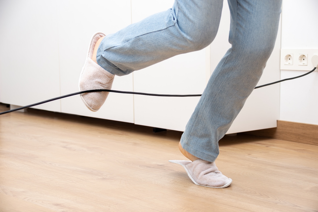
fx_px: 688
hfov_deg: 26.0
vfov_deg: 17.5
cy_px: 106
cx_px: 159
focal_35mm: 78
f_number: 5.6
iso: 100
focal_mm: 52
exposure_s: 1/200
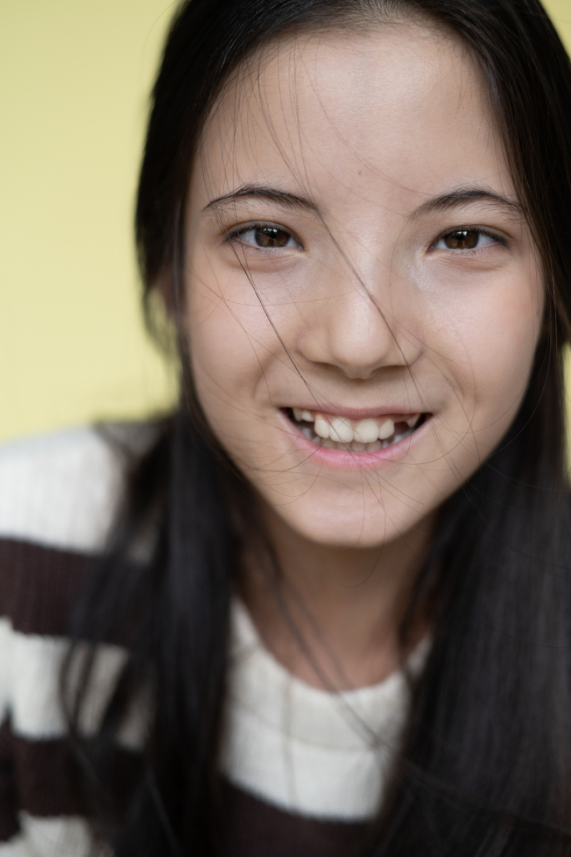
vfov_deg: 39.6
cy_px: 428
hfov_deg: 27.0
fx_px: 1191
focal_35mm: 50
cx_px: 286
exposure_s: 1/1000
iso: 400
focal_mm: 50
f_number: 2.2
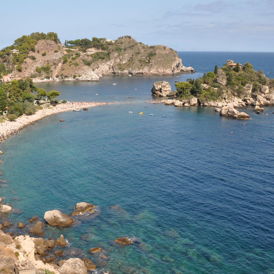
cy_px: 118
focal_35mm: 40
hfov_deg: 41.8
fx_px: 358
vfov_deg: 41.8
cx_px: 130
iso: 250
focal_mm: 18
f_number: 11
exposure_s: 1/125
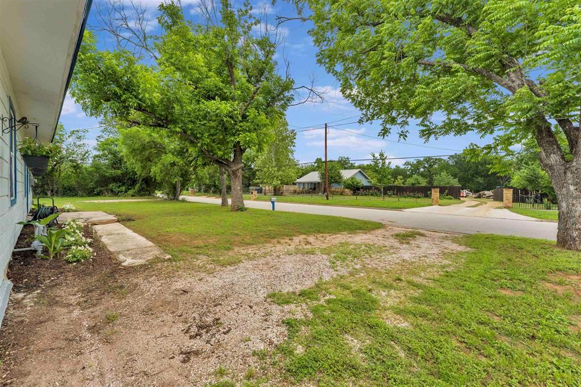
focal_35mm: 14
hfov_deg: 104.3
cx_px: 290
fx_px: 226
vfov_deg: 81.2
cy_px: 194
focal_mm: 14
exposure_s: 1/160
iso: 100
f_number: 8
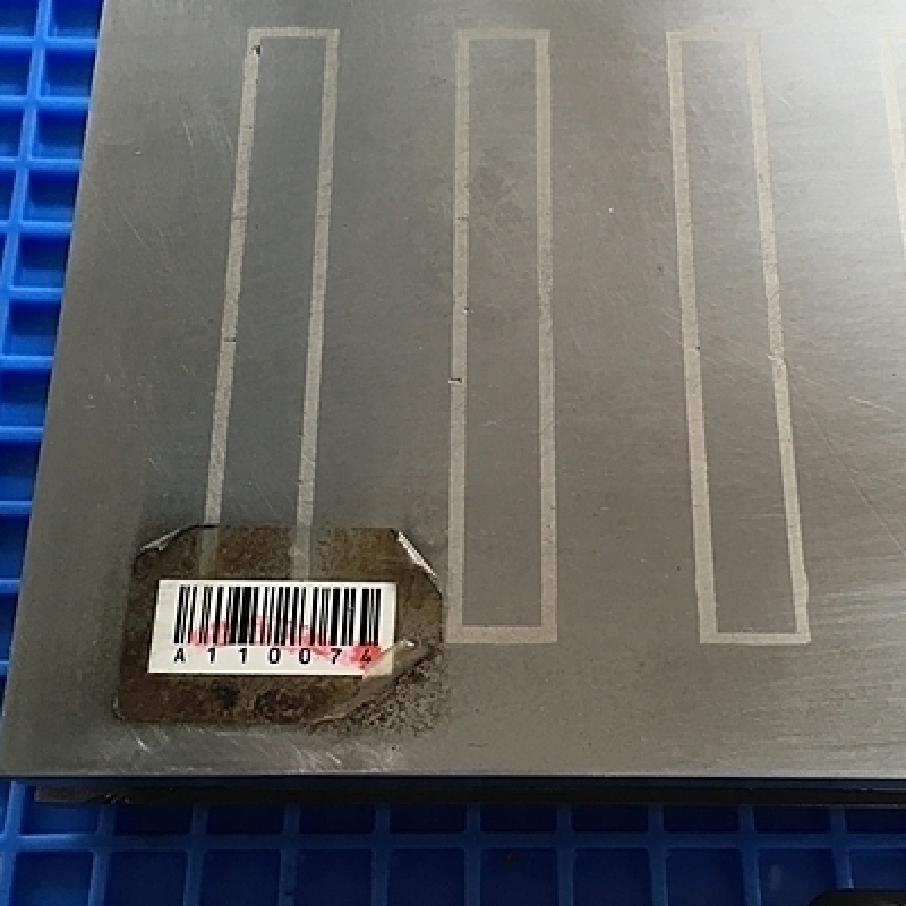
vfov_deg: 40.9
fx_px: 1214
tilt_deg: -69.8
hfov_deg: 40.8
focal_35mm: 41
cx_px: 516
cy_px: 410
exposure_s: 1/30
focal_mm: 4.15
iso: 32
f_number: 2.2
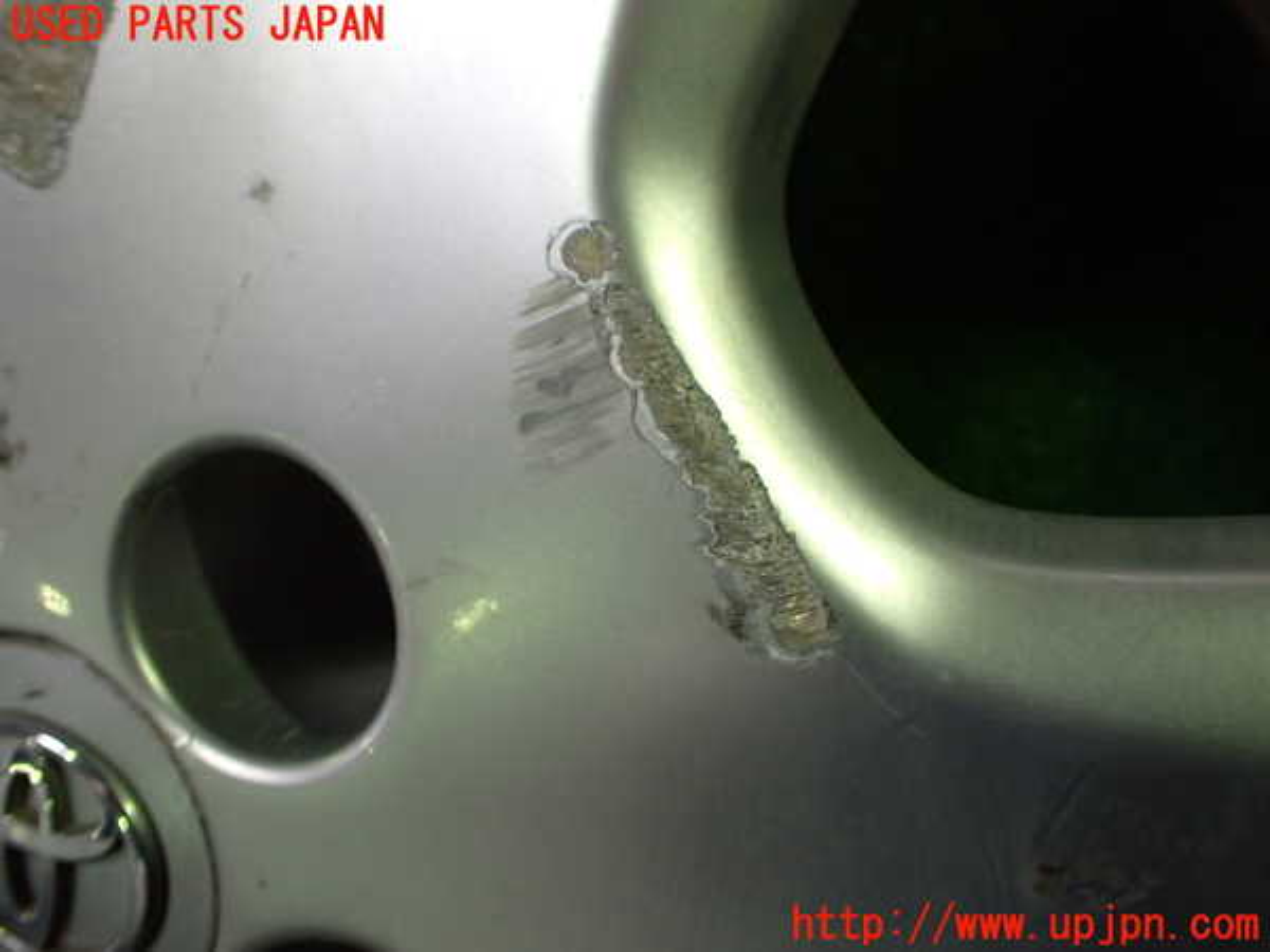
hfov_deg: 60.0
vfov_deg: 46.8
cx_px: 635
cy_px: 476
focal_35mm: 30
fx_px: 1101
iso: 400
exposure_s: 1/125
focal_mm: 5.4
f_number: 2.3
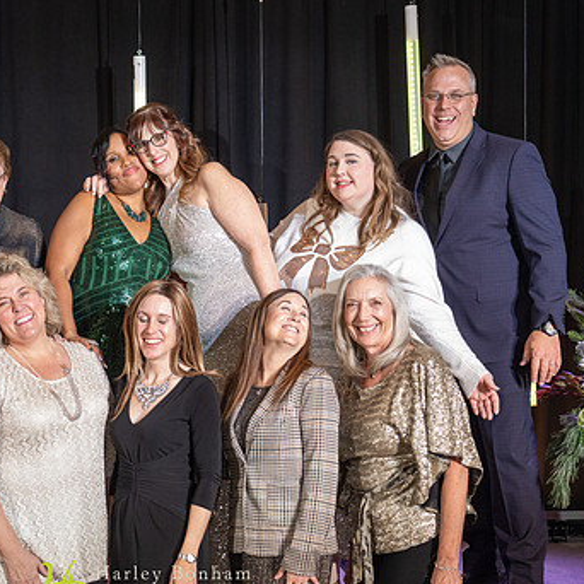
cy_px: 313
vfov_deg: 24.0
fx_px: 1374
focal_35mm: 72
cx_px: 145
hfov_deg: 23.7
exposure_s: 1/200
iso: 2000
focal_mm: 50
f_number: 4
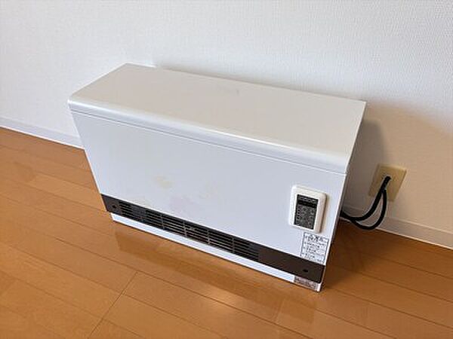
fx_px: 340
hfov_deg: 67.3
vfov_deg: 53.1
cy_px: 170
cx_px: 226
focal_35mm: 26
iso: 64
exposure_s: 1/100
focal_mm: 5.1
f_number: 1.6
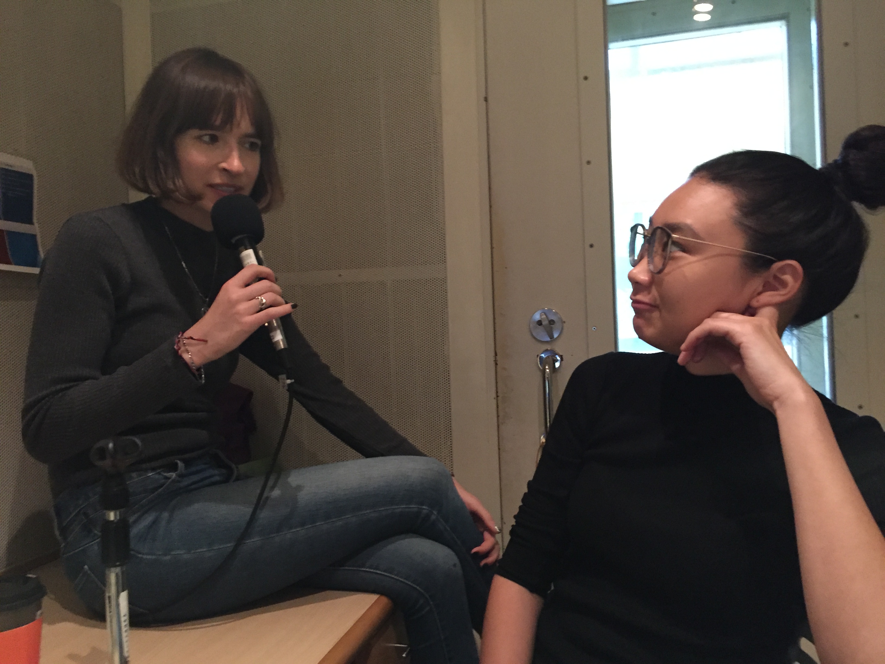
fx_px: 741
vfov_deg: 48.2
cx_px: 442
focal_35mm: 29
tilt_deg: +0.4
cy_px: 332
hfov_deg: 61.7
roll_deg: +1.5
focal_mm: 4.15
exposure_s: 1/15
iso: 320
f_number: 2.2
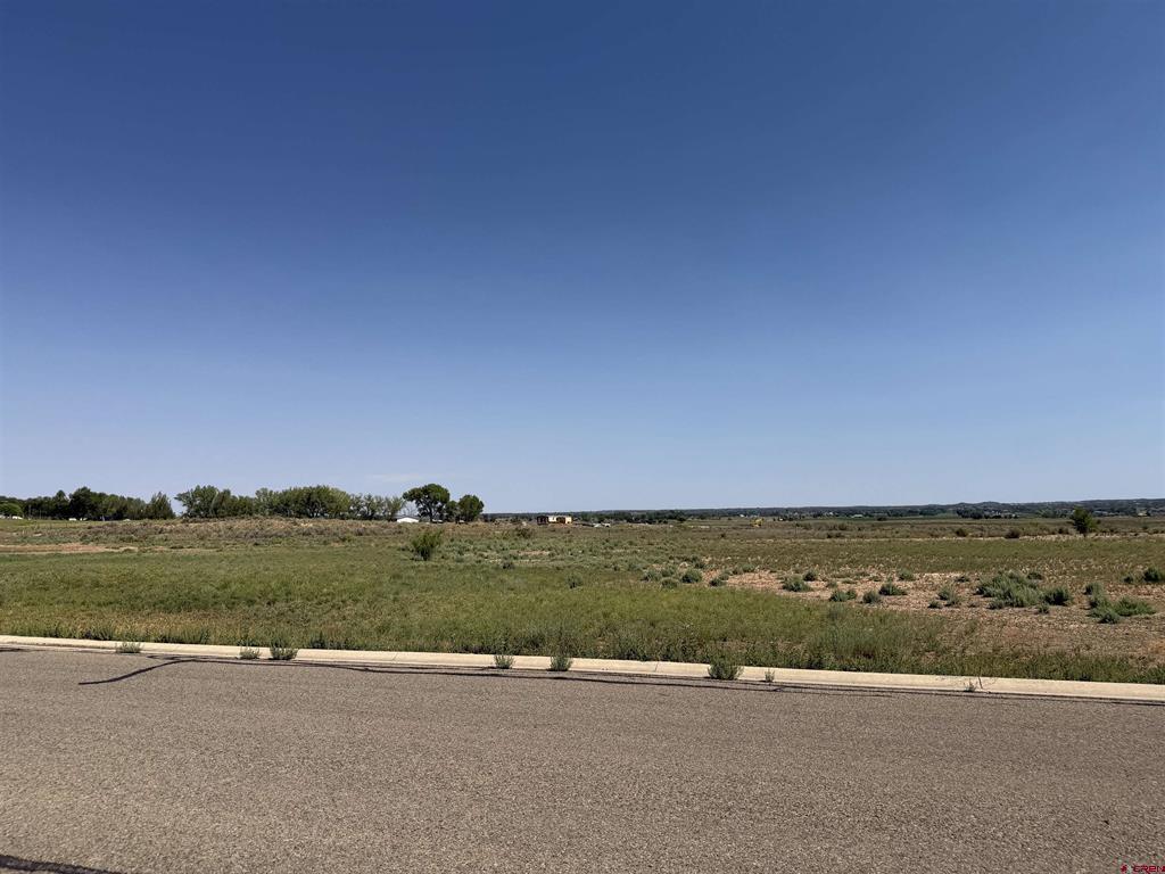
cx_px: 582
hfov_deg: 71.6
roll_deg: -1.3
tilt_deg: +7.9
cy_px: 437
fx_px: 808
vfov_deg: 56.8
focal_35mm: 24
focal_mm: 6.76
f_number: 1.78
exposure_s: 1/8130
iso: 80
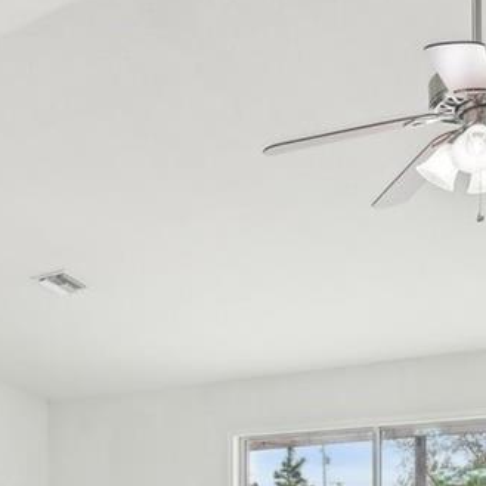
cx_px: 86
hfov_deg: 27.1
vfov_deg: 25.9
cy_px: 516
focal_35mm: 62
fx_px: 985
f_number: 8
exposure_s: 1/100
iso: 400
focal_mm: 15
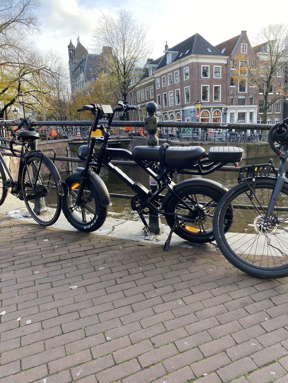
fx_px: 288
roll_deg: +2.7
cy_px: 192
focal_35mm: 26
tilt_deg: -10.9
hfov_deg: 53.1
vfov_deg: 67.3
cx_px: 144
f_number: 1.8
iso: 32
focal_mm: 4.25
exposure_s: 1/323
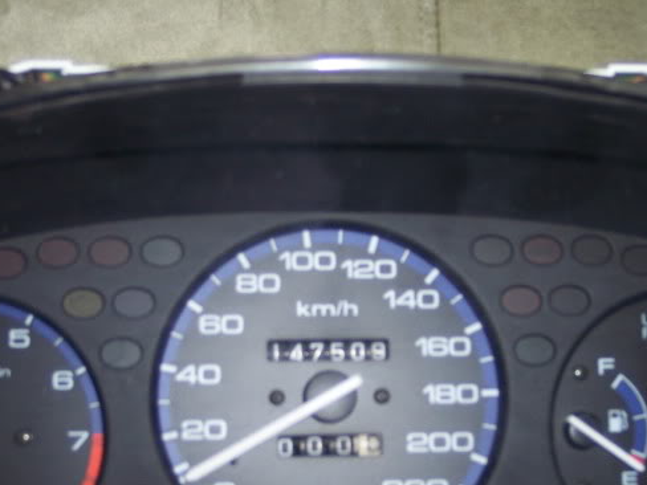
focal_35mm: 64
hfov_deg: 30.3
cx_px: 318
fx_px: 1196
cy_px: 301
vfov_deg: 22.9
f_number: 2.8
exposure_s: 1/60
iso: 100
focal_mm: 8
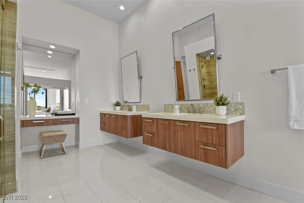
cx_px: 152
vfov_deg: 73.8
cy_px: 102
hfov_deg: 96.7
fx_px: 135
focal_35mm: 16
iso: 100
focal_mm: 16
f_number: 8
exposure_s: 1/2.5
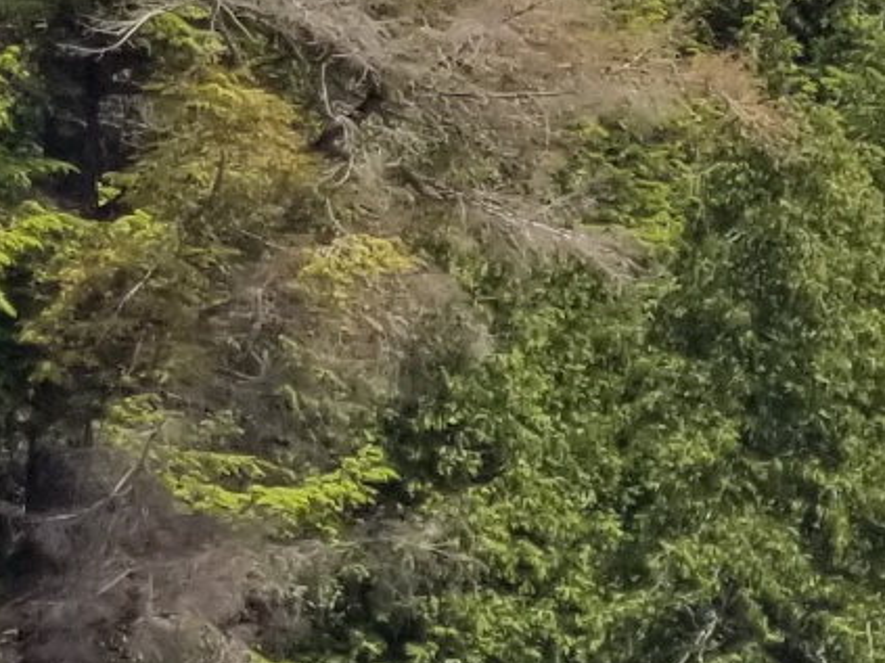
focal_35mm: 177
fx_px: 4524
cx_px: 1873
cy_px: 910
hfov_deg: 10.2
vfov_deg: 8.3
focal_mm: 4.25
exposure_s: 1/2408
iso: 50
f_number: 1.7
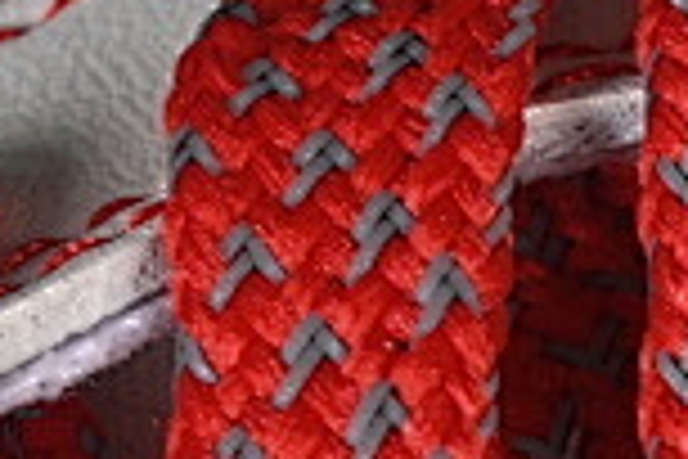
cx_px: 1569
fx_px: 10128
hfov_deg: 3.8
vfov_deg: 2.6
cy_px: 1120
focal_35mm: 530
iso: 160
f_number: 7.1
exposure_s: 1/80
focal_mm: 50
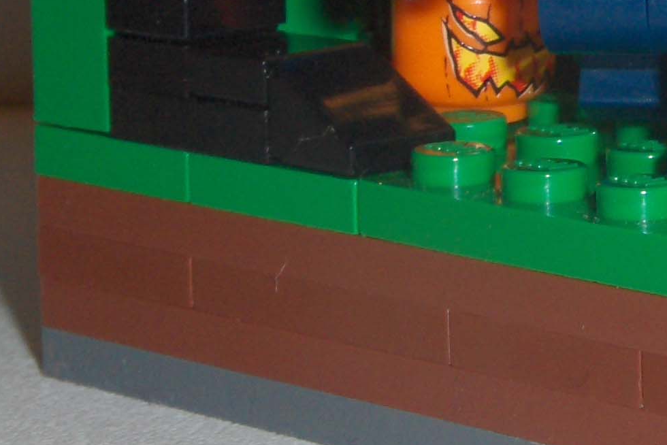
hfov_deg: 11.6
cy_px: 1
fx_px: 3206
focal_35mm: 173
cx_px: 846
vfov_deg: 7.9
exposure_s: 1/90
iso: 55
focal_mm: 13
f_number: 7.2
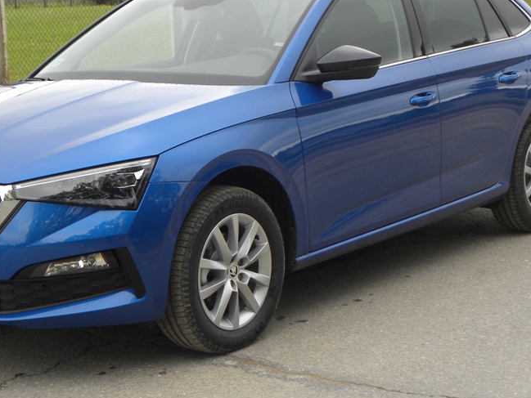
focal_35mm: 82
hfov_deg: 23.8
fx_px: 1258
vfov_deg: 17.9
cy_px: 129
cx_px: 204
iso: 64
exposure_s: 1/126
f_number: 3.5
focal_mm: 9.2
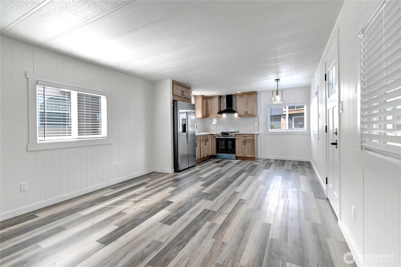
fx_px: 167
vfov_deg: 77.3
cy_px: 134
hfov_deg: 100.4
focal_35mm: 15
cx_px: 200
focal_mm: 10
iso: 3200
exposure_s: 1/20
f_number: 11
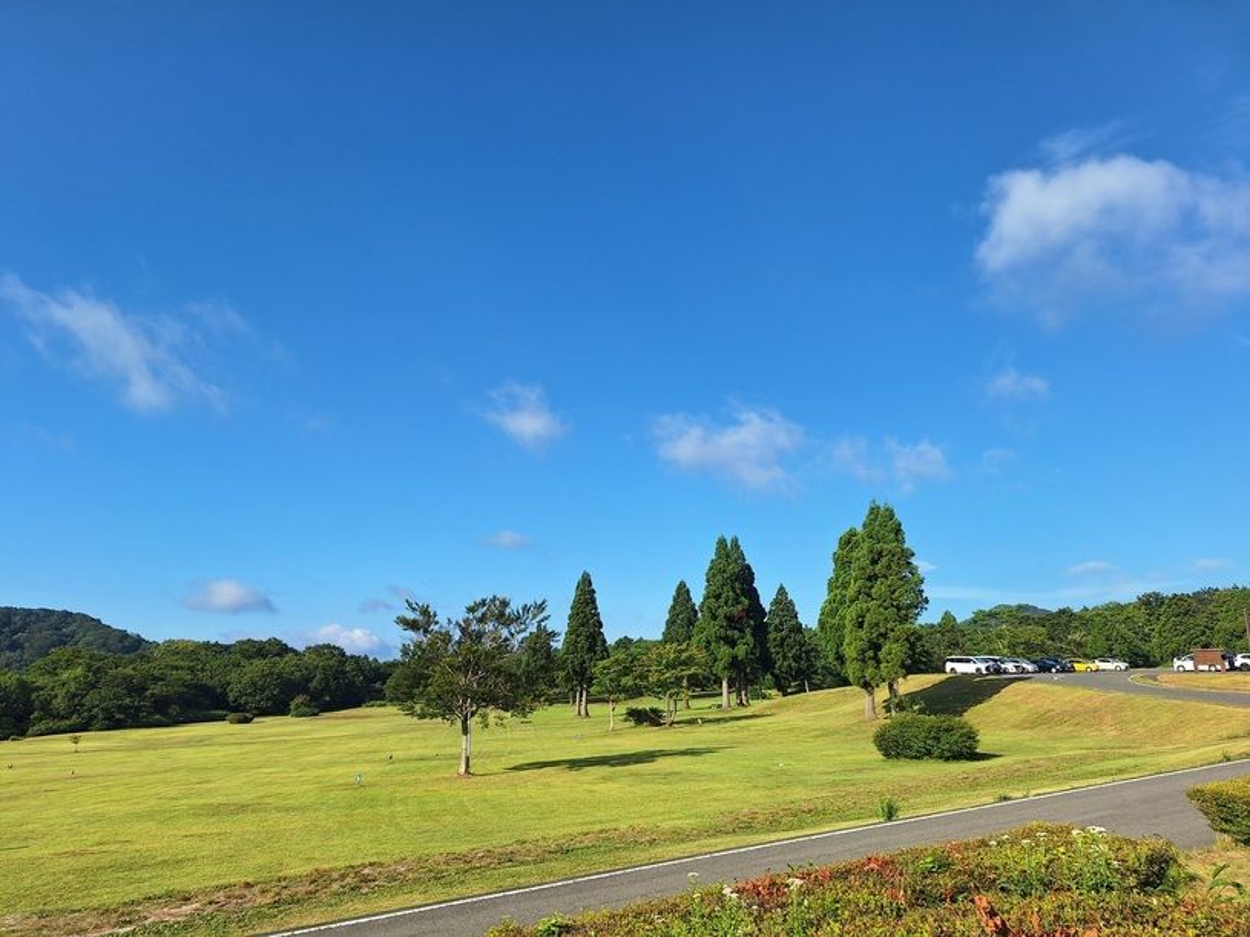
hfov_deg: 73.9
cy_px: 468
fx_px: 830
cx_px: 625
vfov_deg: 58.9
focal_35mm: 23
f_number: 1.8
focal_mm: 5.54
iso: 40
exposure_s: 1/2000
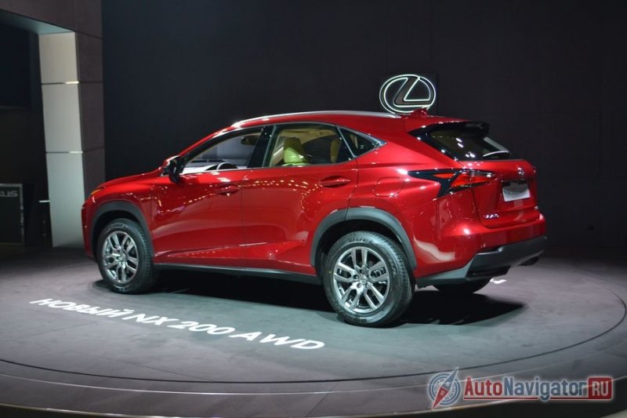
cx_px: 314
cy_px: 209
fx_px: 784
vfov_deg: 29.9
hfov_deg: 43.6
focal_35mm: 45
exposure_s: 1/60
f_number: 4.5
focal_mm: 30
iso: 720
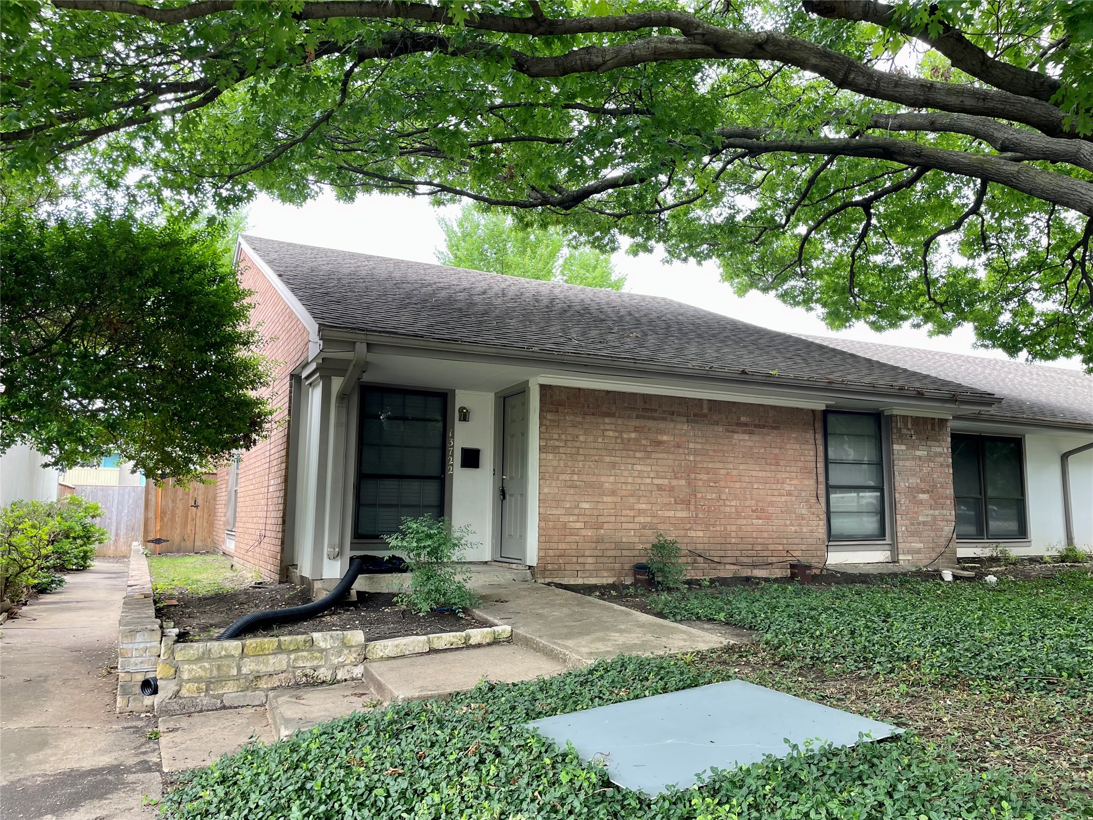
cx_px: 546
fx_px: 821
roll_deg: -0.3
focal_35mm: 26
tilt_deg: +7.5
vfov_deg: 53.1
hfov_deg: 67.3
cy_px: 410
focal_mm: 4.2
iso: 40
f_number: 1.6
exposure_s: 1/121
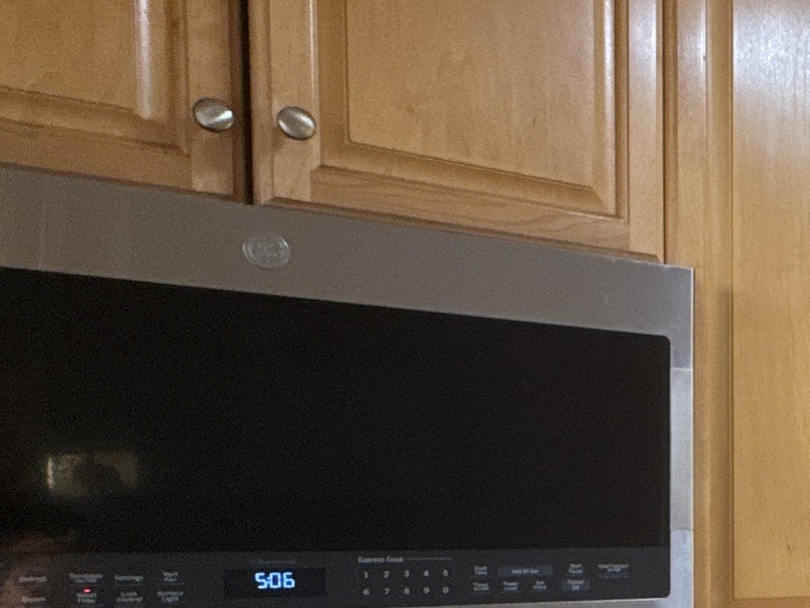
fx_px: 1241
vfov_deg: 26.4
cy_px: 569
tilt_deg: -3.1
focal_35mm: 53
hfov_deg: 26.9
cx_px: 1183
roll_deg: -0.8
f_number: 2.2
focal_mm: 2.22
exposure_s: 1/120
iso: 200
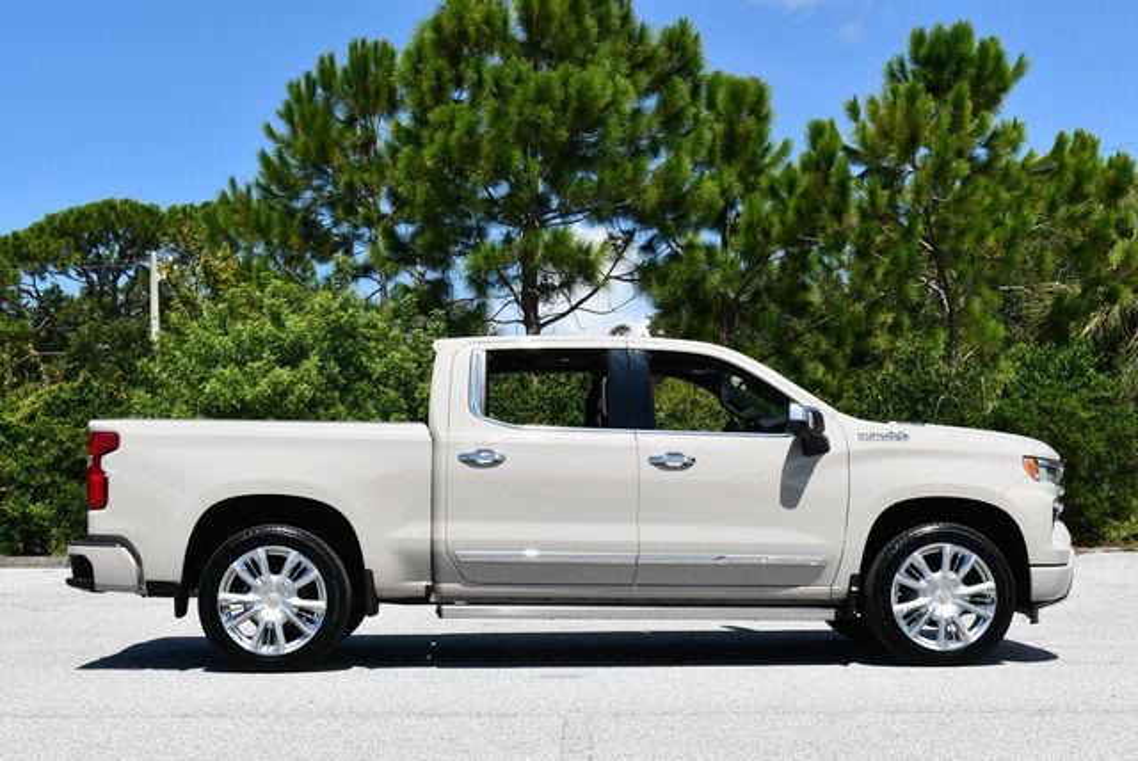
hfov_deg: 35.6
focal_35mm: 56
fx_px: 1772
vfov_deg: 24.2
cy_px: 380
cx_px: 569
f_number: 8
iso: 100
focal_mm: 28
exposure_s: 1/250
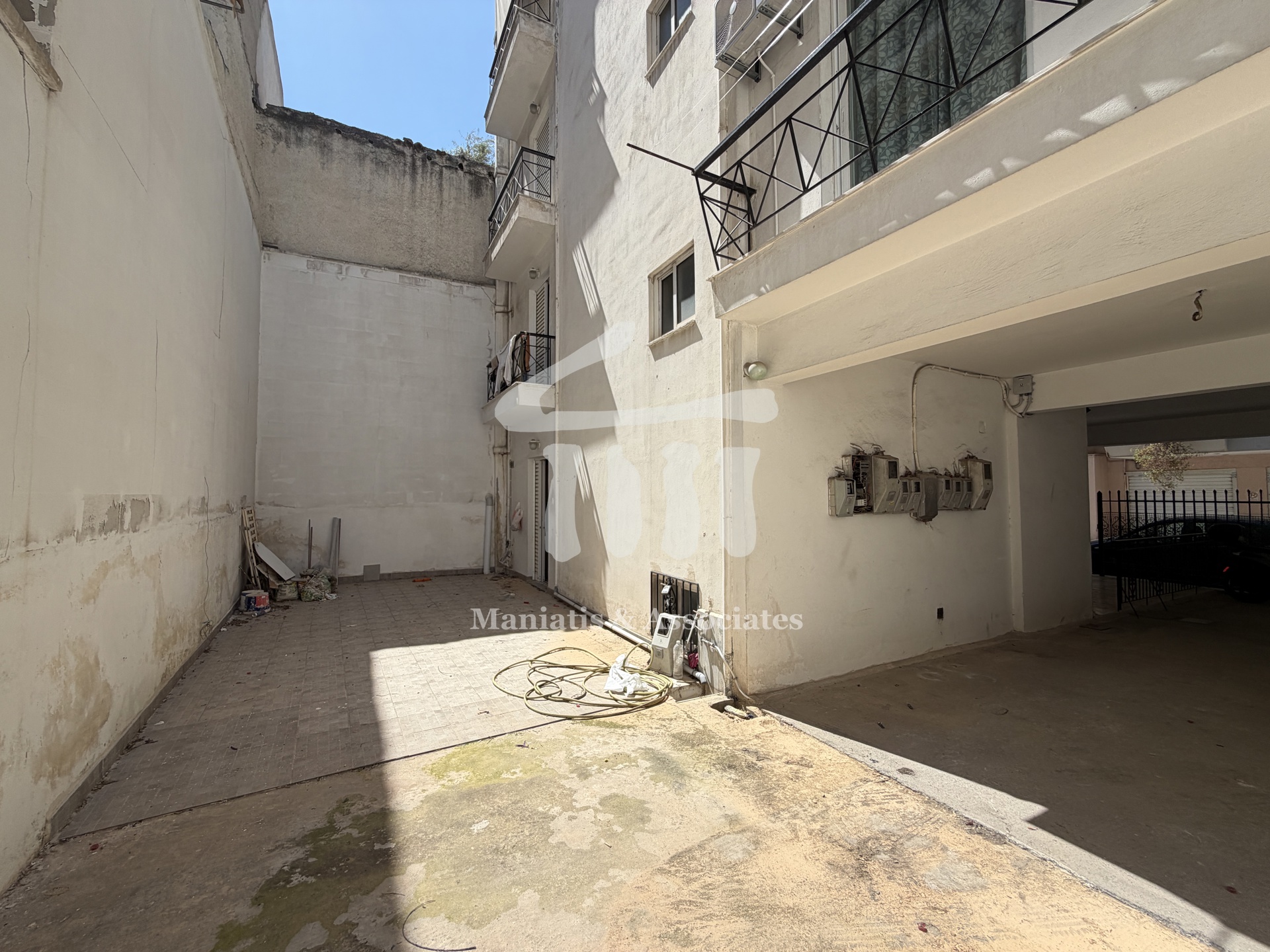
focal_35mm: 14
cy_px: 476
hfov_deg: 102.1
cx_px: 635
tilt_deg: +2.6
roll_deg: +1.0
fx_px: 514
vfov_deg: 85.7
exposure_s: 1/876
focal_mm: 2.22
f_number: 2.2
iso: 20
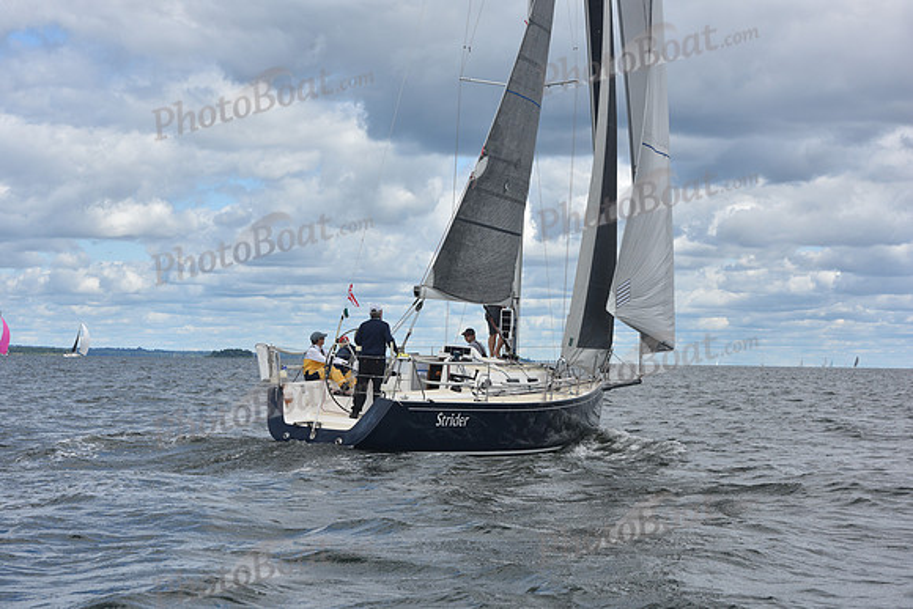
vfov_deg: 16.7
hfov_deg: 24.8
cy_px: 304
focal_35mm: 82
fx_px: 2080
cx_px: 456
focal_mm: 82
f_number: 10
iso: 250
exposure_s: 1/800
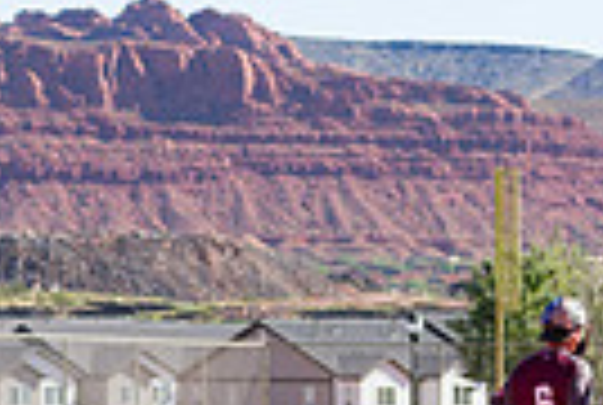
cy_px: 439
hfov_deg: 6.0
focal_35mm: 345
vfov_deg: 4.0
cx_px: 508
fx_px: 5792
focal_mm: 80
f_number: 4.5
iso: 400
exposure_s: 1/1600
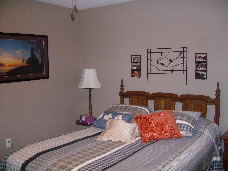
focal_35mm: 35
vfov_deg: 40.7
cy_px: 86
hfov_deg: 52.6
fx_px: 231
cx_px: 114
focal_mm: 5.8
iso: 320
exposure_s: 1/40
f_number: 2.8
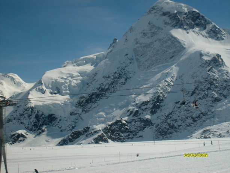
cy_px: 86
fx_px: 479
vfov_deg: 20.5
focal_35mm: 72
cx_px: 115
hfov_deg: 27.0
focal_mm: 12
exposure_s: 1/750
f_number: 9.8
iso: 80
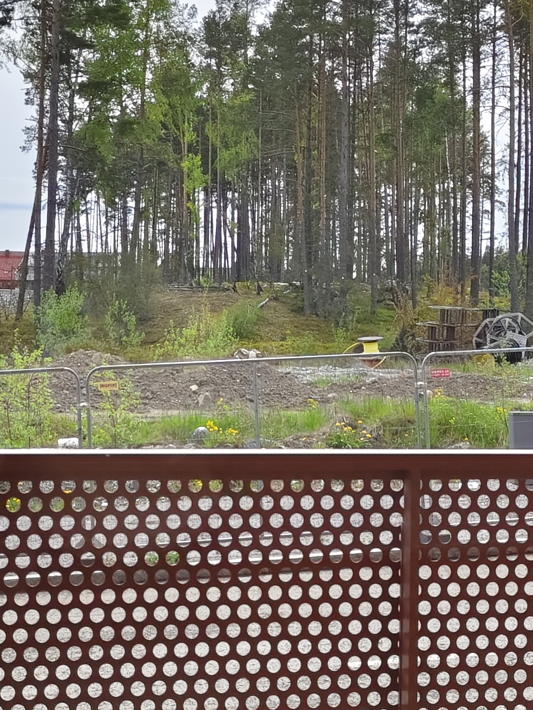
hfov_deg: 26.1
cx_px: 273
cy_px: 284
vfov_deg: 34.2
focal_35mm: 56
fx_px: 1149
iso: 71
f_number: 1.75
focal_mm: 5.5
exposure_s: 1/2457
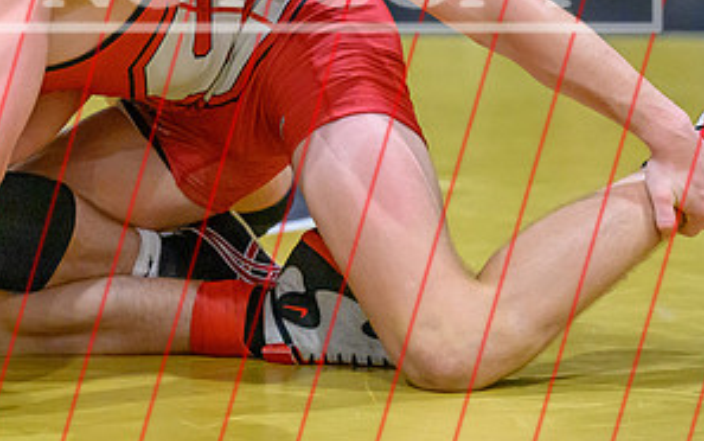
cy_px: -102
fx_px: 5087
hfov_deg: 7.9
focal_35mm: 265
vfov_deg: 4.9
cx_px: 132
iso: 12800
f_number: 2.8
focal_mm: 110
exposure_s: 1/800
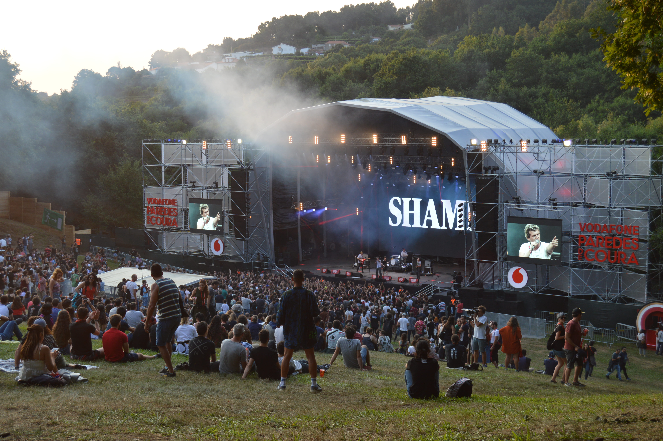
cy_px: 220
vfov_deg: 28.9
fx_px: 856
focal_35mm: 46
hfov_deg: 42.4
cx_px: 332
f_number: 5.6
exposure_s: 1/125
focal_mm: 31
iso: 180
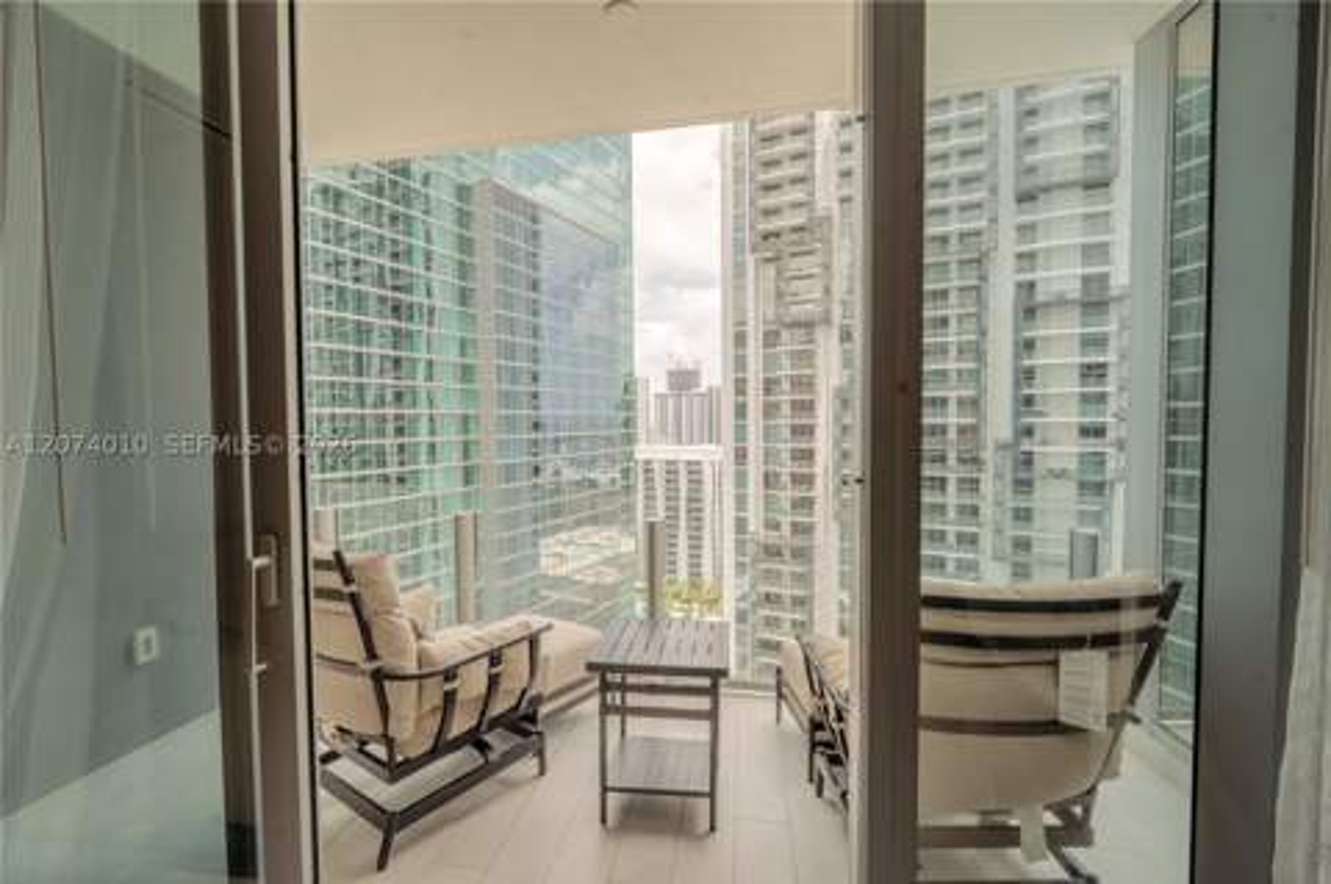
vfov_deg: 73.6
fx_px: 591
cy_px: 442
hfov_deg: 96.8
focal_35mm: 16
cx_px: 666
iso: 100
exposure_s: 1/800
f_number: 10
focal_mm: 16
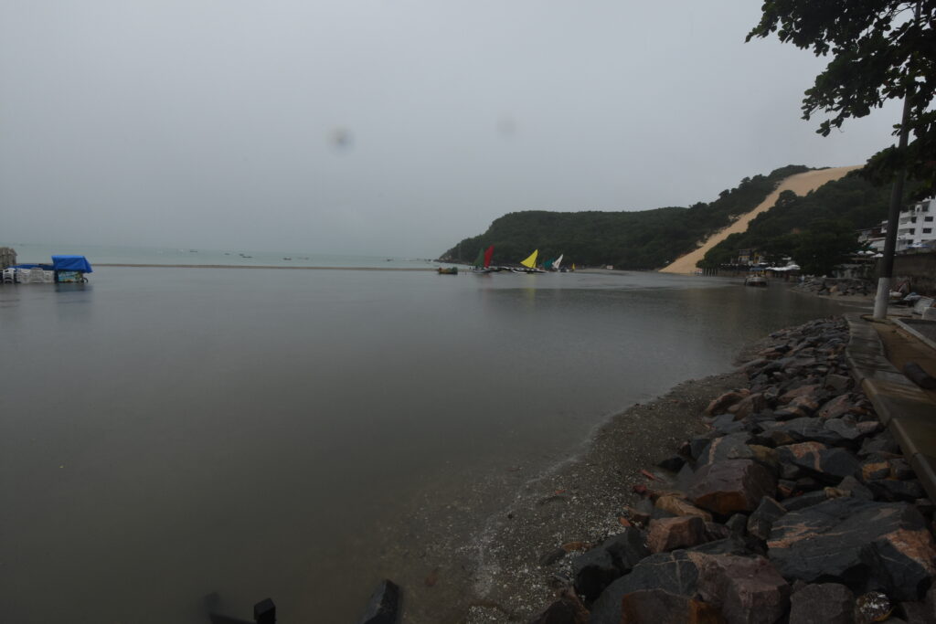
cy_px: 312
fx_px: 390
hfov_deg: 100.4
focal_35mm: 15
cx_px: 468
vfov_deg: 77.3
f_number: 16
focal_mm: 10
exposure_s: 1/250
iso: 400
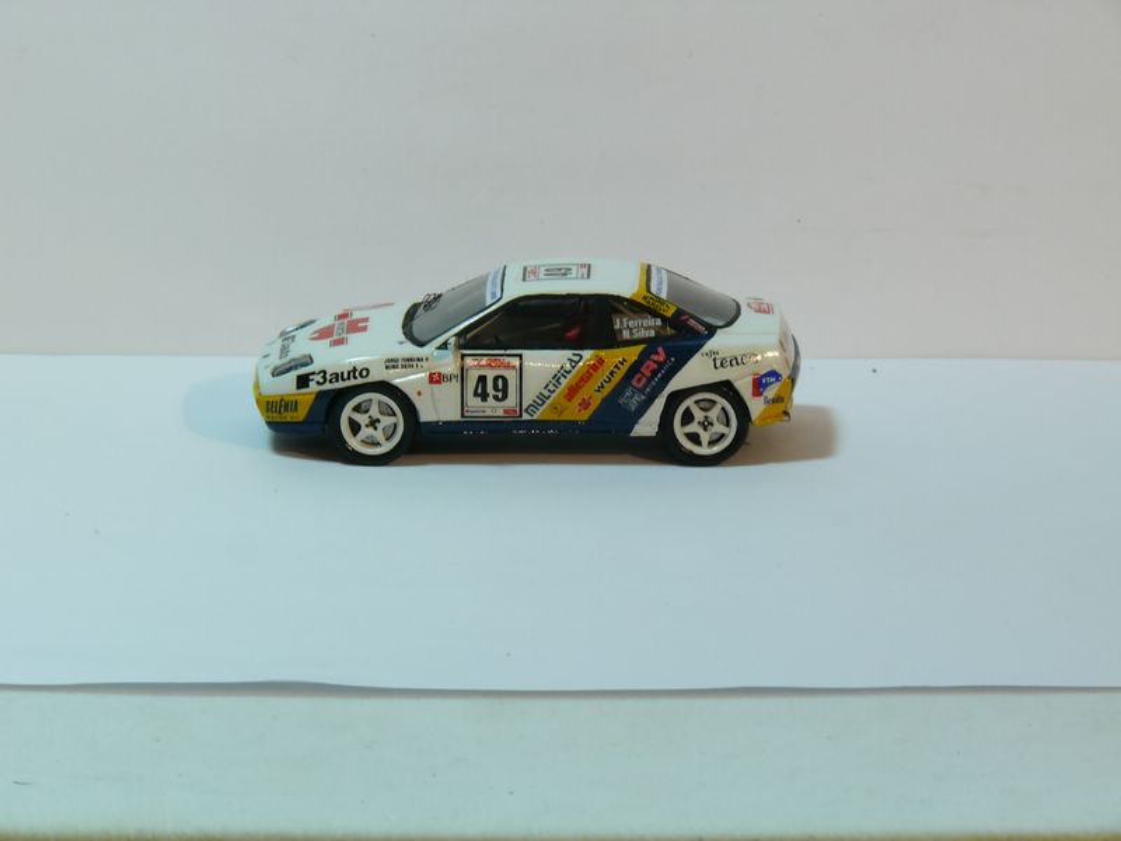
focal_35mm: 275
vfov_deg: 5.4
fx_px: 8906
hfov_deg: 7.2
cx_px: 560
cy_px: 420
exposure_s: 1/3.2
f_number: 11
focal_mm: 58.2
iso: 100
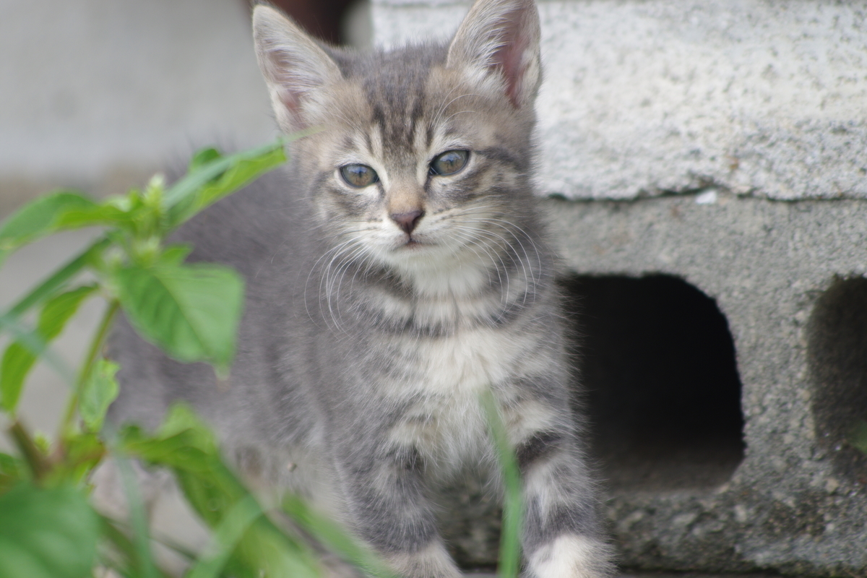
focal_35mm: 300
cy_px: 289
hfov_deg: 6.9
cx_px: 434
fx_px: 7224
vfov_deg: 4.6
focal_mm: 200
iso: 200
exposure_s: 1/250
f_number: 5.6
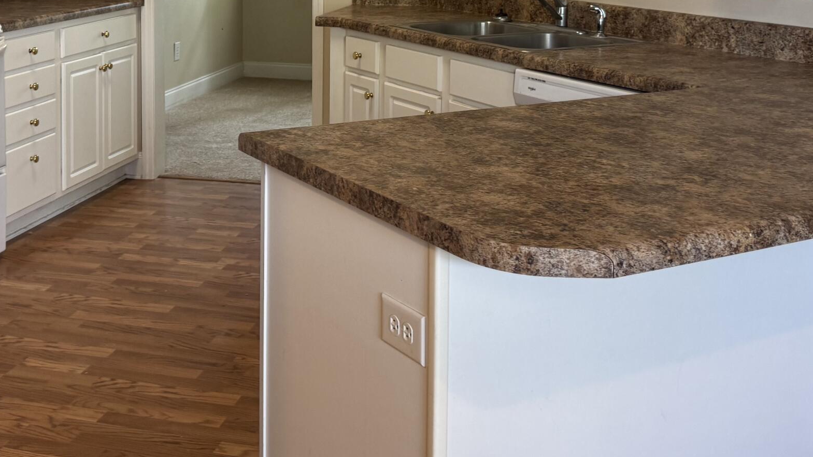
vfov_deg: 22.9
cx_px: 326
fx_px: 1078
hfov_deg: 41.1
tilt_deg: -5.6
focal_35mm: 50
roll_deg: +0.1
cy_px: -12
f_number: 1.78
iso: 125
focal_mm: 6.76
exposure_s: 1/60
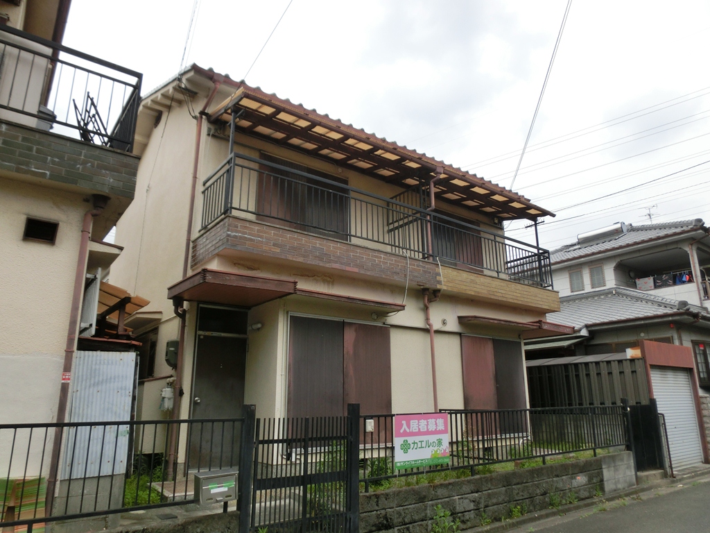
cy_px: 266
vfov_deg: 56.8
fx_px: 492
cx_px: 355
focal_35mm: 24
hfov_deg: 71.6
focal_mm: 4.24
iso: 80
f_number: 3
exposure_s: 1/1000
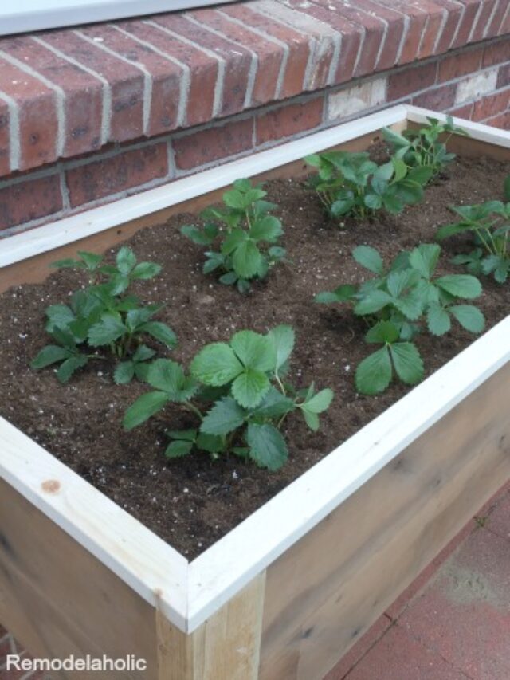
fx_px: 570
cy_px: 340
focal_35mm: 29
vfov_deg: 61.7
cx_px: 255
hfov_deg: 48.2
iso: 32
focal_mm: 4.15
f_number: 2.2
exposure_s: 1/129
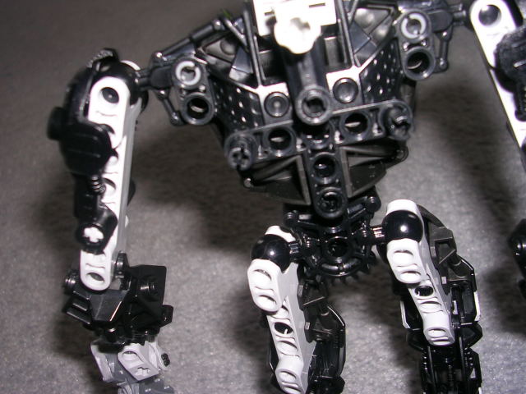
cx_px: 263
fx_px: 623
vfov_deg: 35.1
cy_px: 197
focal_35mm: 41
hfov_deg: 45.8
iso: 50
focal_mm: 6.2
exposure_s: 1/60.1
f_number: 2.9
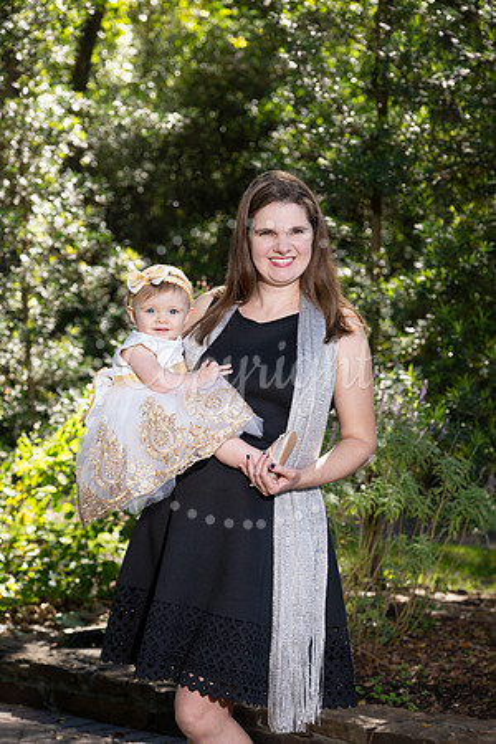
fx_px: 1881
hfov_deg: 15.0
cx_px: 248
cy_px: 372
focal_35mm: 91
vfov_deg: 22.4
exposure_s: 1/200
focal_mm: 91
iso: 200
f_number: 5.6
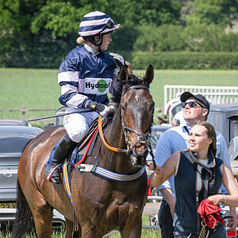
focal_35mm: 391
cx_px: 101
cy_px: 141
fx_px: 3041
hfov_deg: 4.5
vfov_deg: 4.5
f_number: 5.6
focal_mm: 165
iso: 200
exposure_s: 1/640
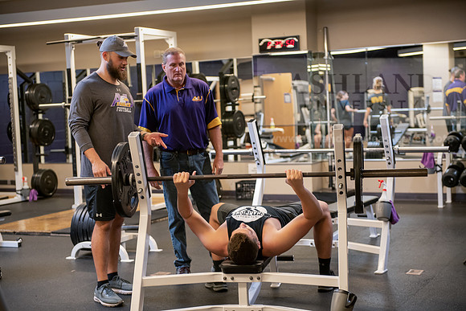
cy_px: 156
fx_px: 803
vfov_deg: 21.9
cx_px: 233
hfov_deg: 32.4
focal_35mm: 62
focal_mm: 62
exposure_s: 1/200
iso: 1000
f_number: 3.2
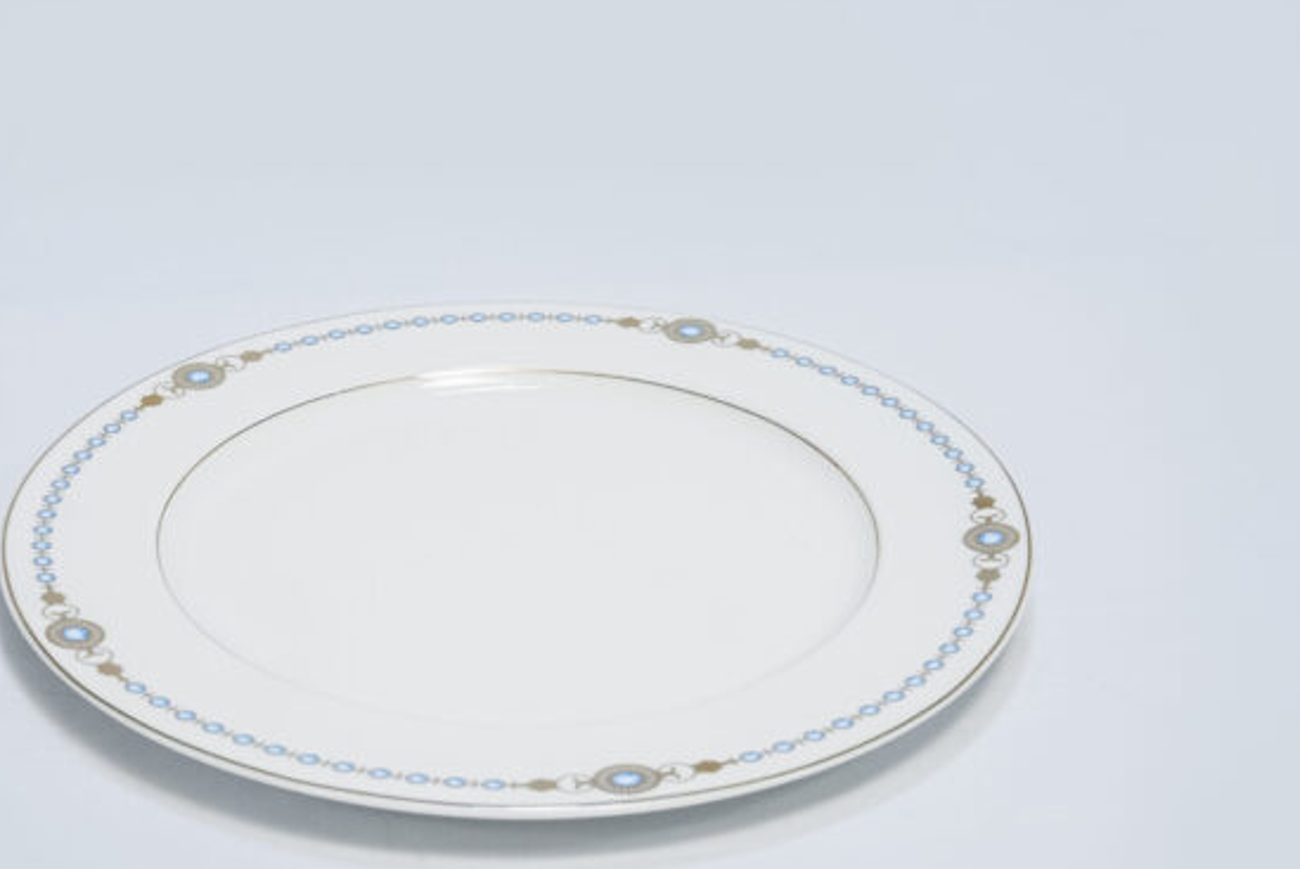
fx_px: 3180
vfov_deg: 15.6
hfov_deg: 23.1
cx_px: 533
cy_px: 507
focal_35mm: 88
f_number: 14
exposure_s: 1/160
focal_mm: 69
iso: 6400
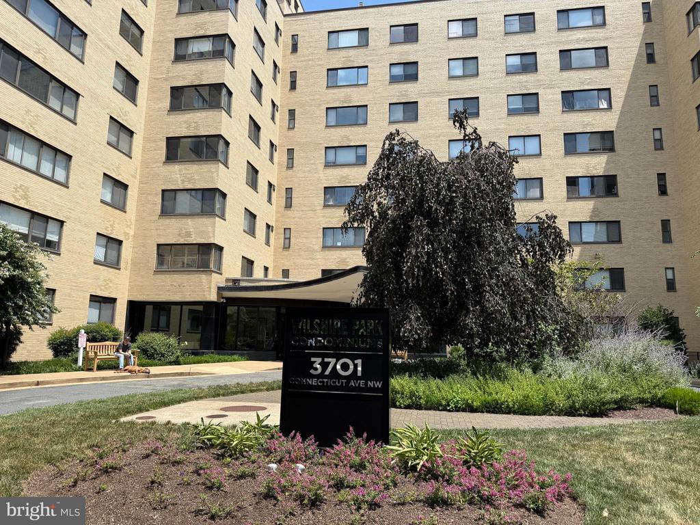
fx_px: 485
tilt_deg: +12.1
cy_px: 262
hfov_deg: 71.6
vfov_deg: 56.8
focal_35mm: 24
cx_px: 350
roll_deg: -1.6
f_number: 1.78
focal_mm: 6.76
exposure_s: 1/3279
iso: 80
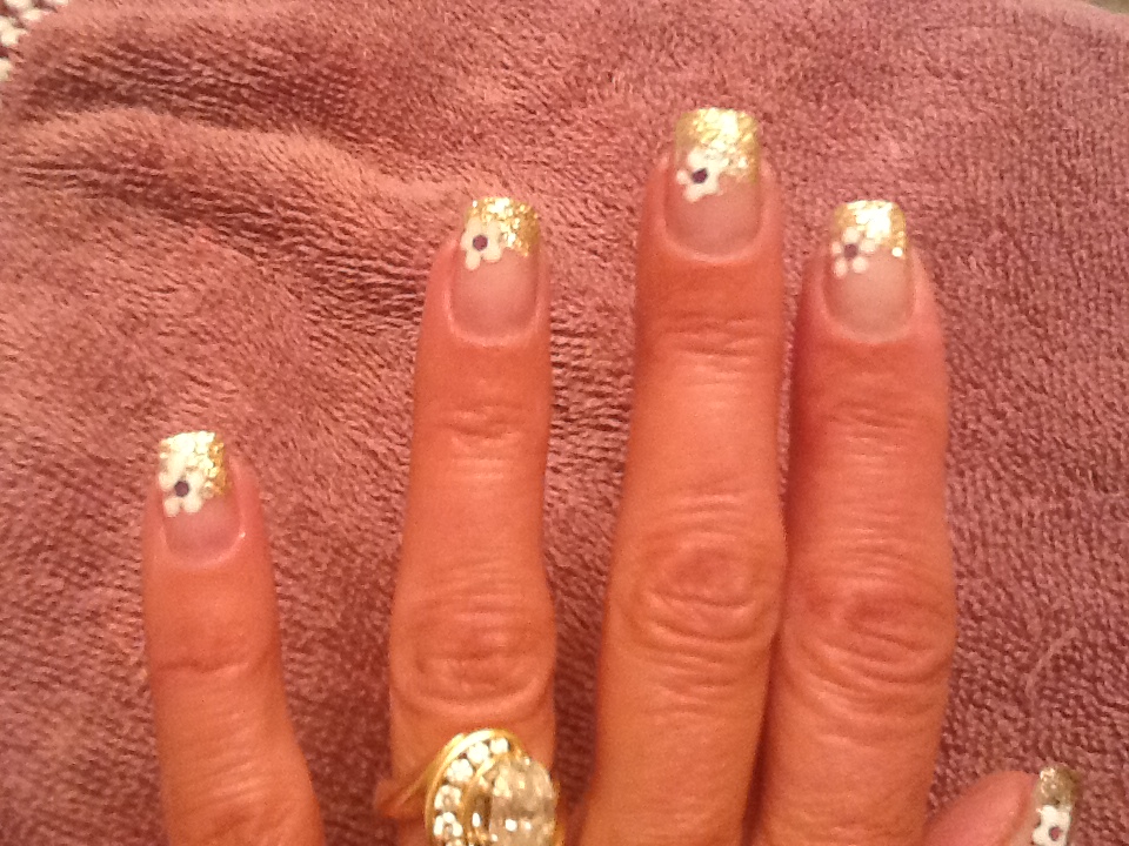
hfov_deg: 56.8
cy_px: 423
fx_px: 1044
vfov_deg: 44.2
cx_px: 564
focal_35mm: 32
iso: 250
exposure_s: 1/30
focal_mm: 2.03
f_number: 2.4
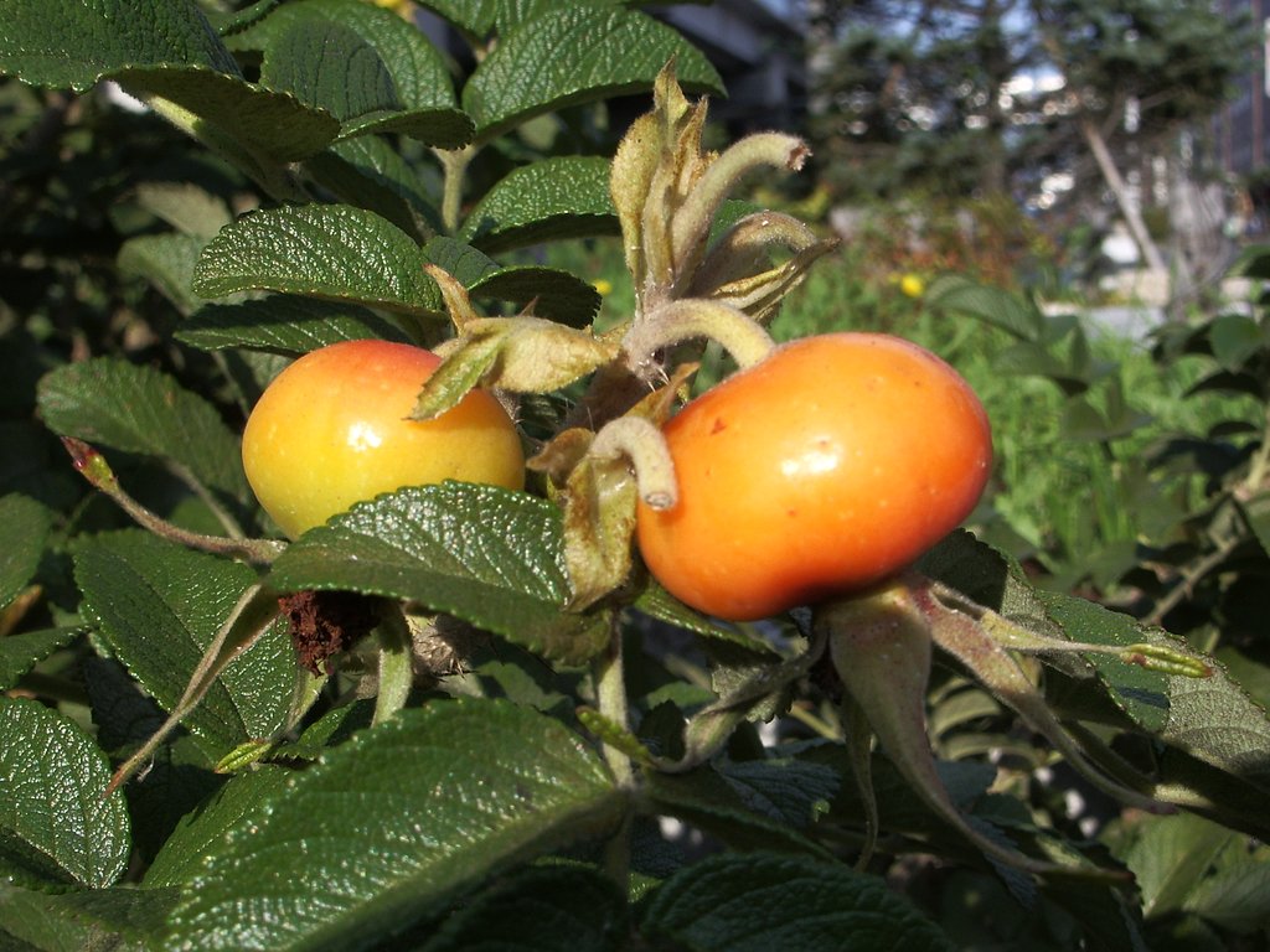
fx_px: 1834
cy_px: 476
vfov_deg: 29.1
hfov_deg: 38.2
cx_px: 635
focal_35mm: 50
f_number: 5
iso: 50
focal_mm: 8.2
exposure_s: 1/320
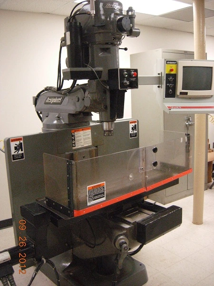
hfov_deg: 39.7
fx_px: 297
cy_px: 143
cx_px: 107
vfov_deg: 51.4
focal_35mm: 36
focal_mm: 7.5
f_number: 2.7
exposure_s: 1/121
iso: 400
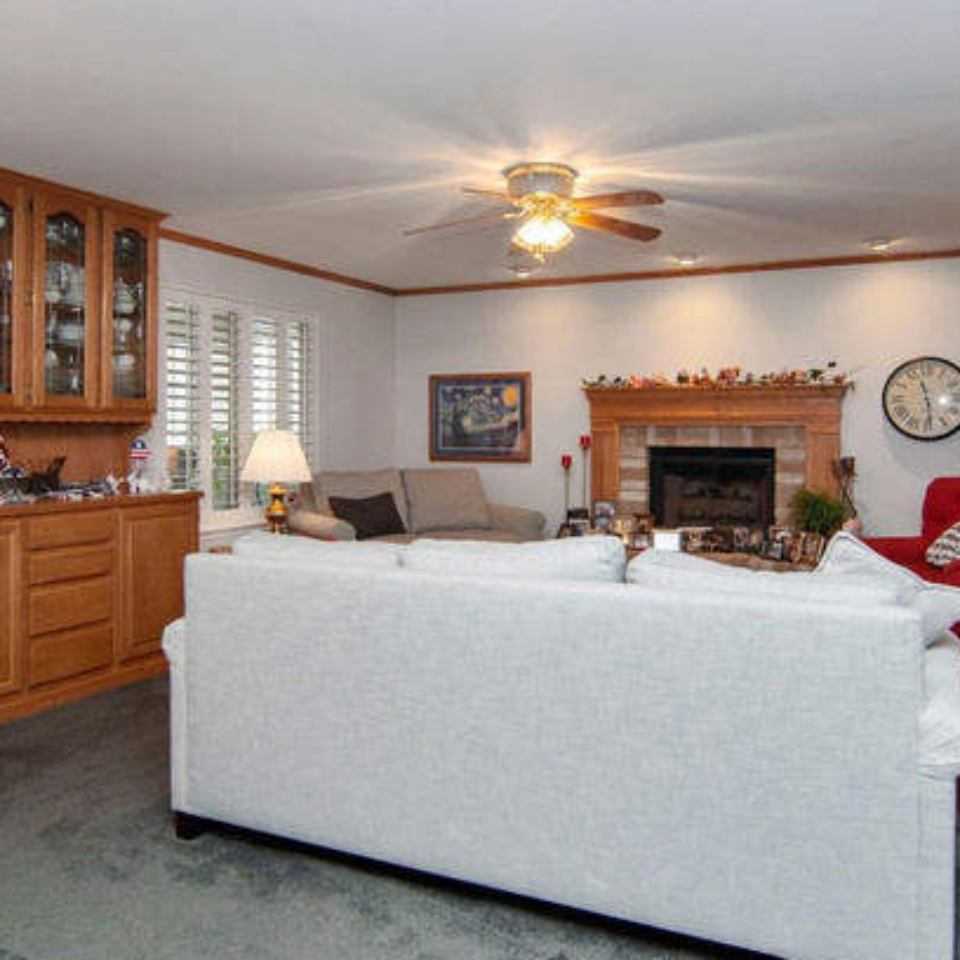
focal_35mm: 24
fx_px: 753
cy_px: 480
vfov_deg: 65.0
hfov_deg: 64.9
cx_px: 520
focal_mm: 12
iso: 200
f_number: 5
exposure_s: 1/60
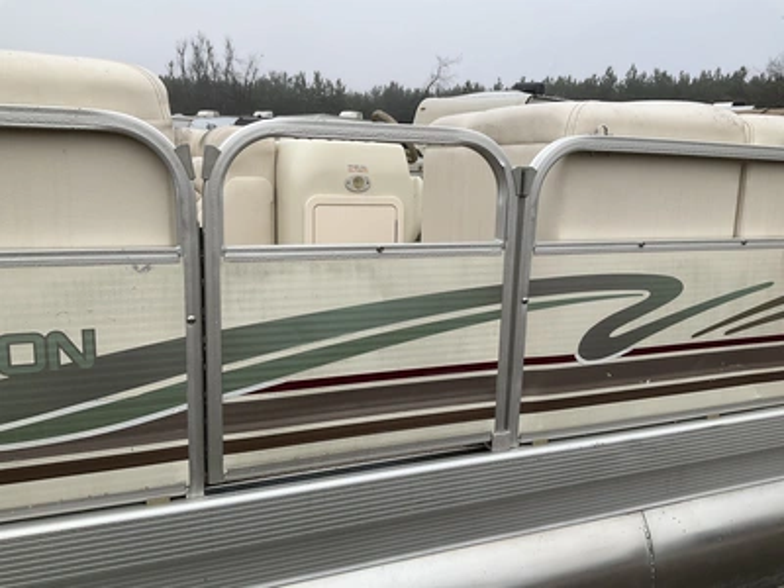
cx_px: 392
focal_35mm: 29
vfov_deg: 48.2
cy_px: 294
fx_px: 657
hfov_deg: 61.7
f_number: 1.8
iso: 20
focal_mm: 3
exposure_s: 1/204
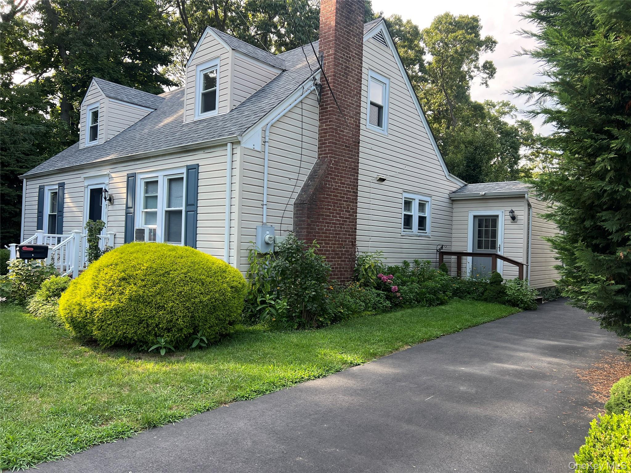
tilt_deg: +0.6
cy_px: 236
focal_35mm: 26
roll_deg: -2.1
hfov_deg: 67.3
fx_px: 474
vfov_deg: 53.1
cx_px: 316
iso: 50
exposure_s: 1/539
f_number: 1.5
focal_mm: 5.7
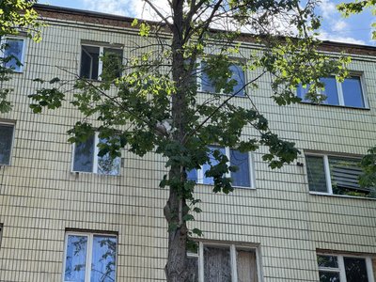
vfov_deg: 19.1
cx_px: 188
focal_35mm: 77
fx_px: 836
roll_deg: +1.3
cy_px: 141
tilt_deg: +35.4
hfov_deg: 25.3
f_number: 2.8
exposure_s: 1/269
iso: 25
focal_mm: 9
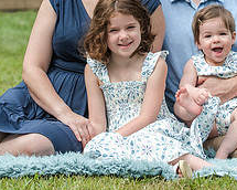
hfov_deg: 7.7
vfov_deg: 6.2
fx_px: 1754
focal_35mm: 250
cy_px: -15
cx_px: 136
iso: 400
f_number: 4
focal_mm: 95
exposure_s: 1/4000
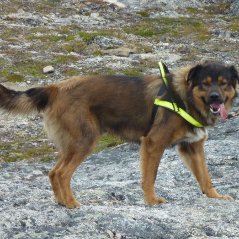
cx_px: 138
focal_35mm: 161
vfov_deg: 10.9
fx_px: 1258
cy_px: 123
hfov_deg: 10.9
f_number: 4.4
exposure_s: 1/400
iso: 160
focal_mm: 19.5
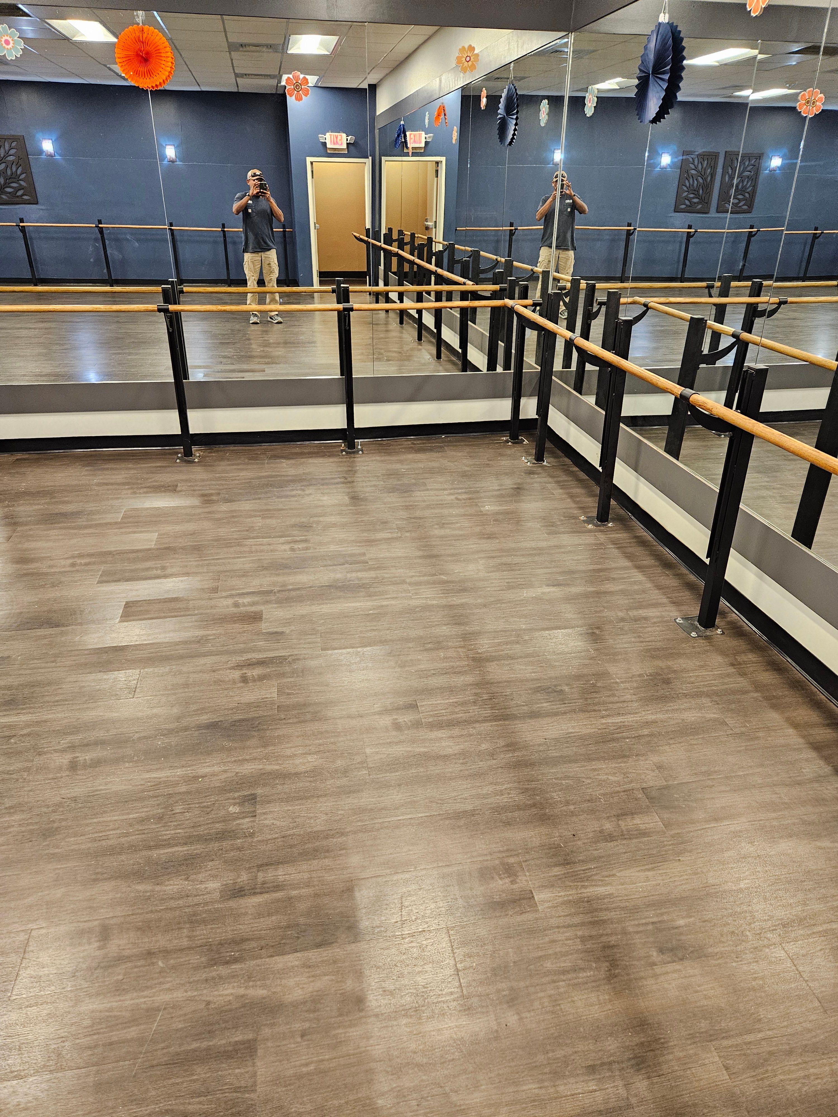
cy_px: 558
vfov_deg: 73.9
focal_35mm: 23
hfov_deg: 58.9
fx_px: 742
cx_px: 419
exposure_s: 1/120
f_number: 1.8
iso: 640
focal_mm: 5.4
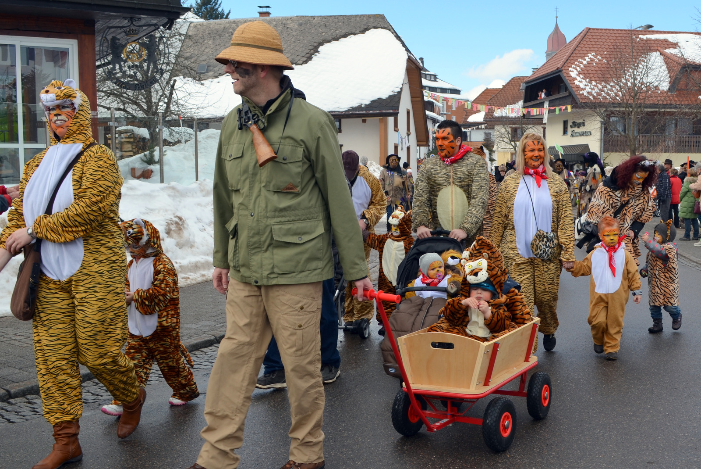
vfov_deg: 43.7
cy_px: 234
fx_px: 585
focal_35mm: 30
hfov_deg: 61.9
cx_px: 350
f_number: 8
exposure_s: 1/200
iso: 100
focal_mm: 20
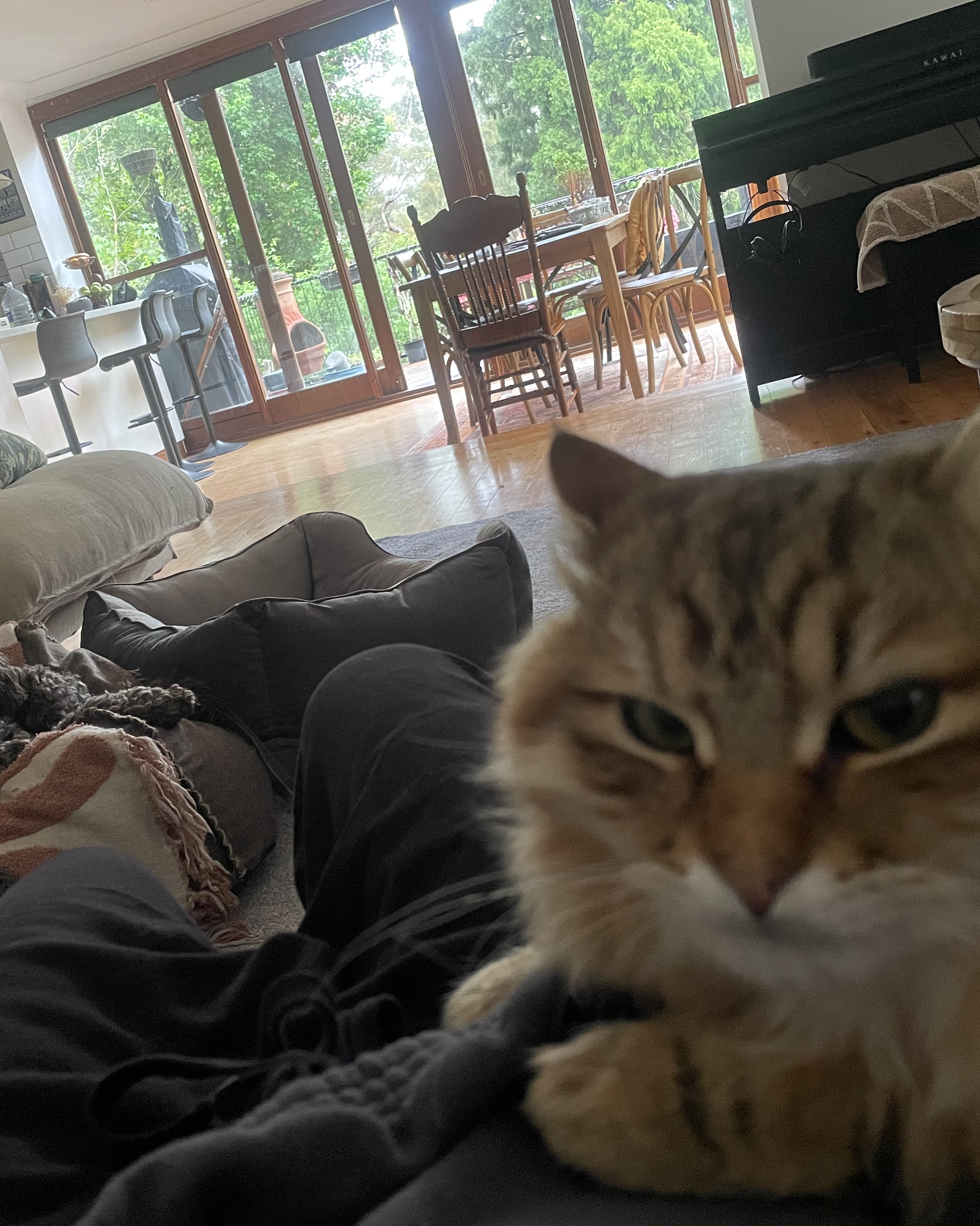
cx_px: 394
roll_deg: +16.9
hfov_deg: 43.2
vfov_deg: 52.8
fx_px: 1233
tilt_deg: -14.5
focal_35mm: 34
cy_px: 614
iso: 500
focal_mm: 4.2
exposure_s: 1/59
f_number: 1.6
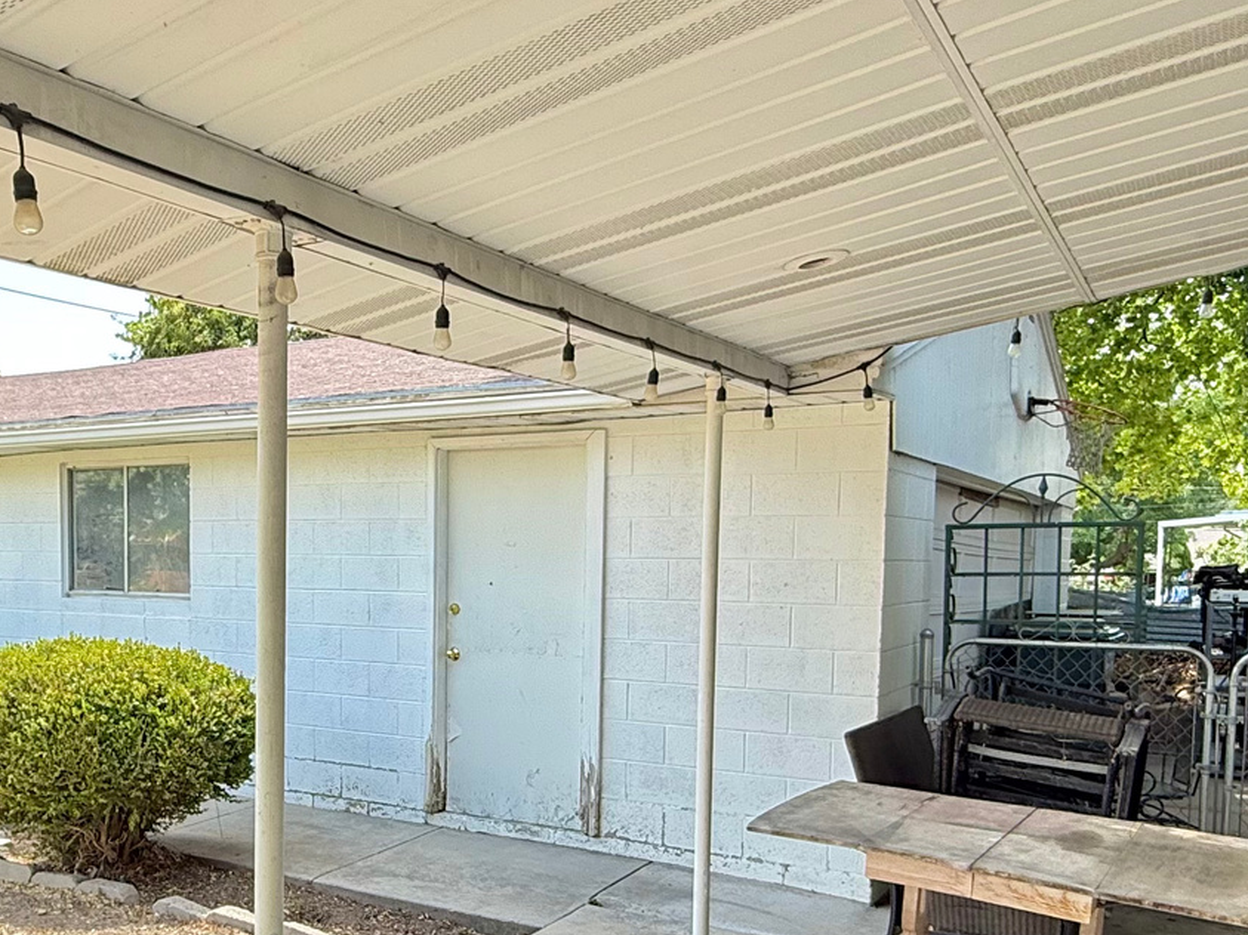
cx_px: 447
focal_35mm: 34
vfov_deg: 41.0
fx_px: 1226
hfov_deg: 53.2
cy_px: 652
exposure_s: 1/189
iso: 64
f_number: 2.2
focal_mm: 2.22
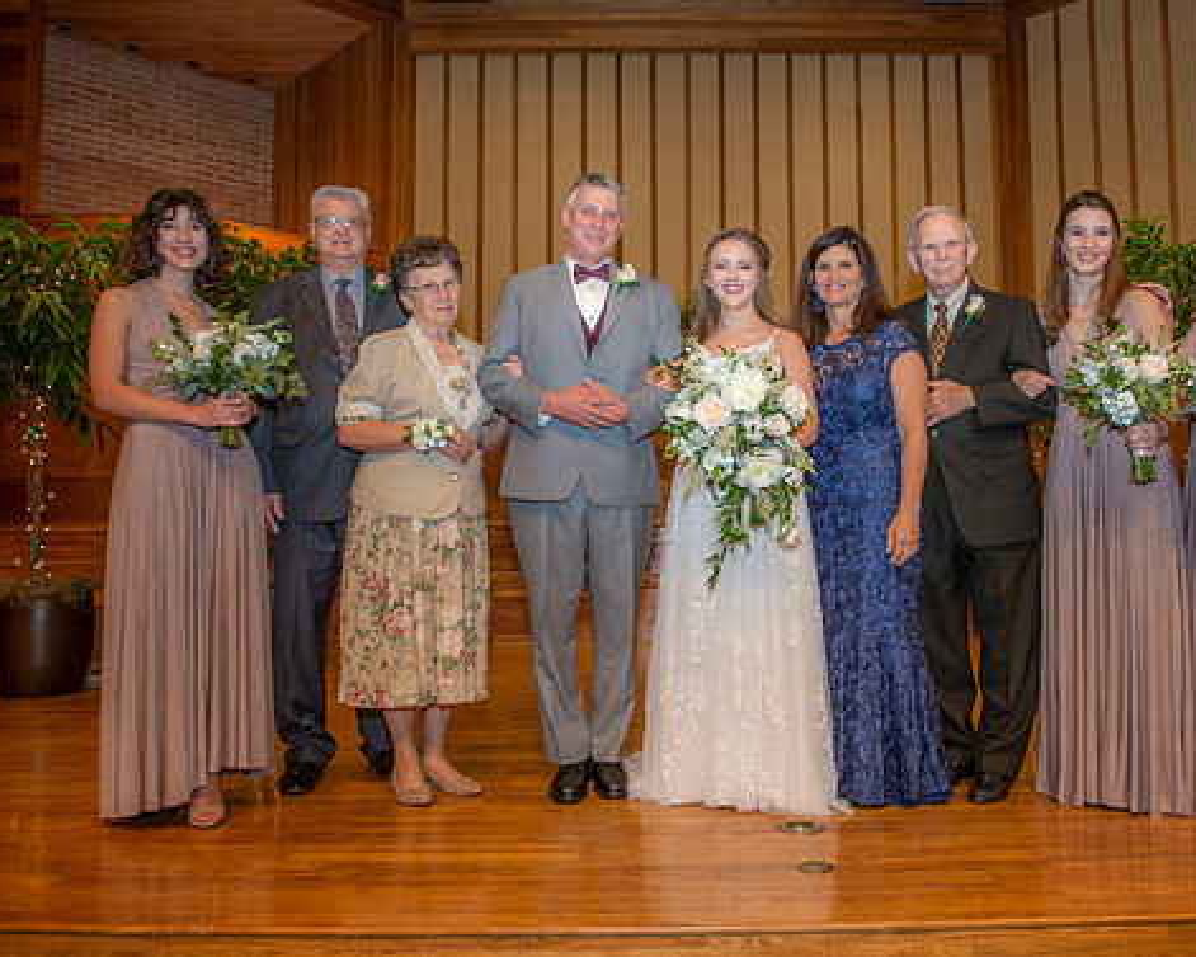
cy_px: 470
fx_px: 1062
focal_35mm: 30
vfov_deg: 48.5
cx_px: 686
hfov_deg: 58.5
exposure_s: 1/125
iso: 640
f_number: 4
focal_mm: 26
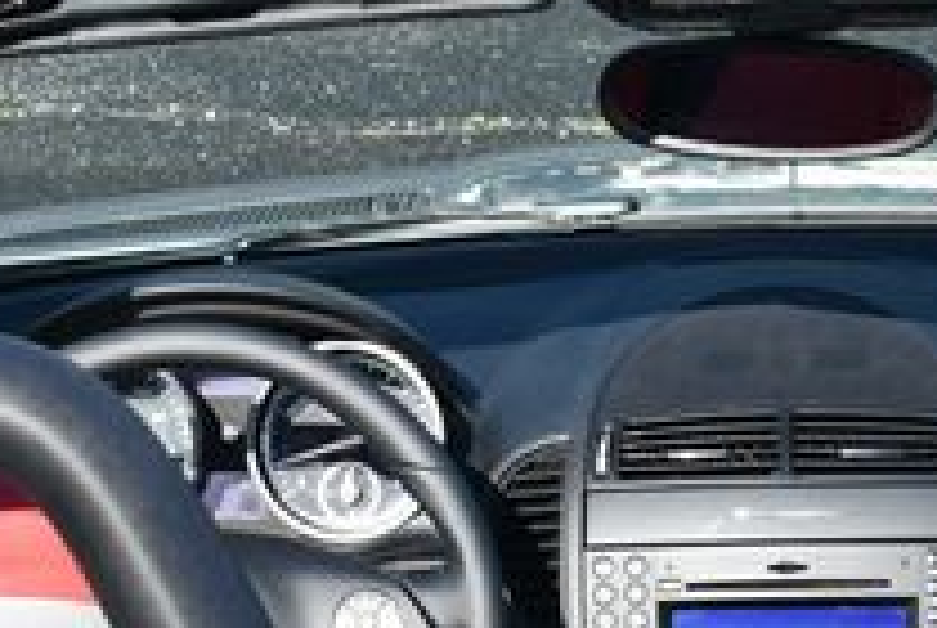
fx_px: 5421
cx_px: 789
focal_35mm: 208
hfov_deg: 9.8
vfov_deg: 6.6
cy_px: 170
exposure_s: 1/250
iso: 160
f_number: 8
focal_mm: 34
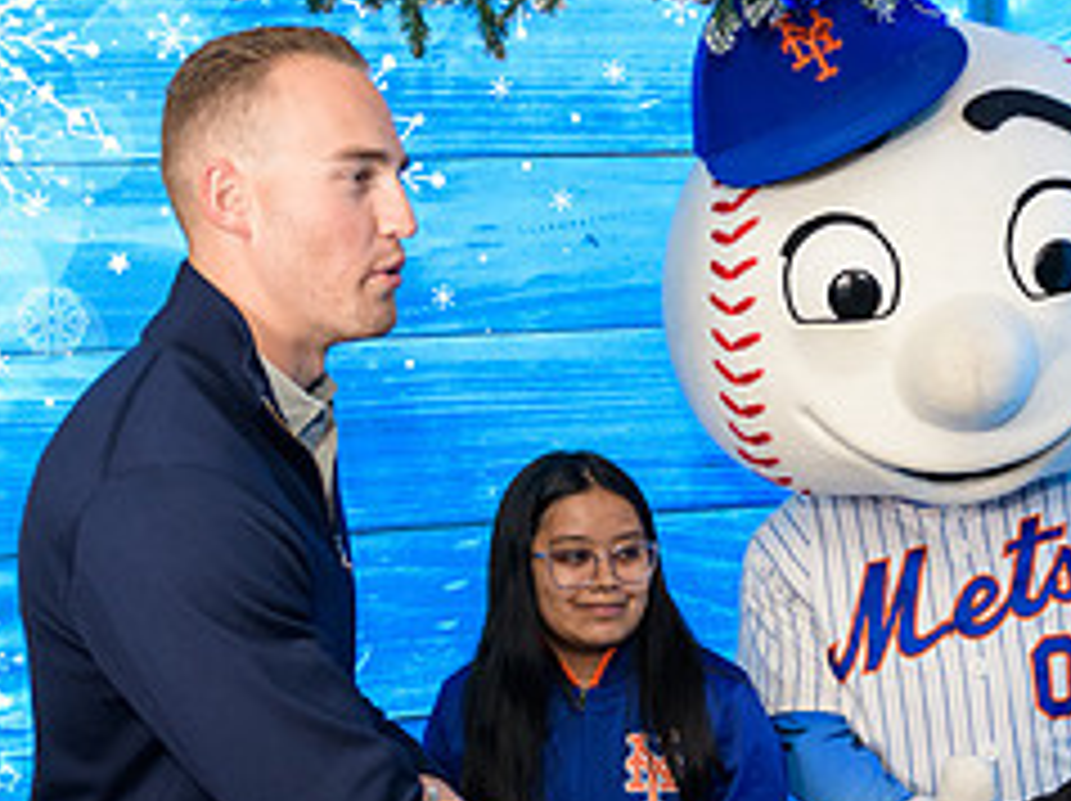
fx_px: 1885
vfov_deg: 23.6
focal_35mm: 61
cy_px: 655
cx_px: 603
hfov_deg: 31.7
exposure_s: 1/125
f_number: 3.2
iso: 400
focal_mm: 26
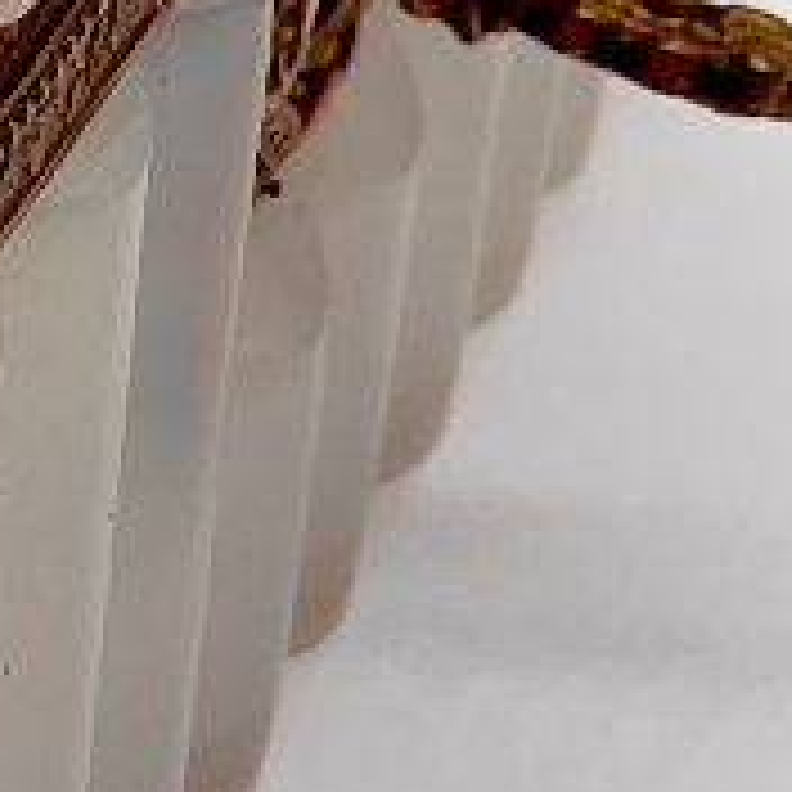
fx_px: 4530
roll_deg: -0.7
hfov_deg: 9.4
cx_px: -783
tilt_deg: -26.4
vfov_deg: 9.5
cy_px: -657
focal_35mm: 175
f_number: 1.8
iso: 16
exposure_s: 1/412
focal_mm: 3
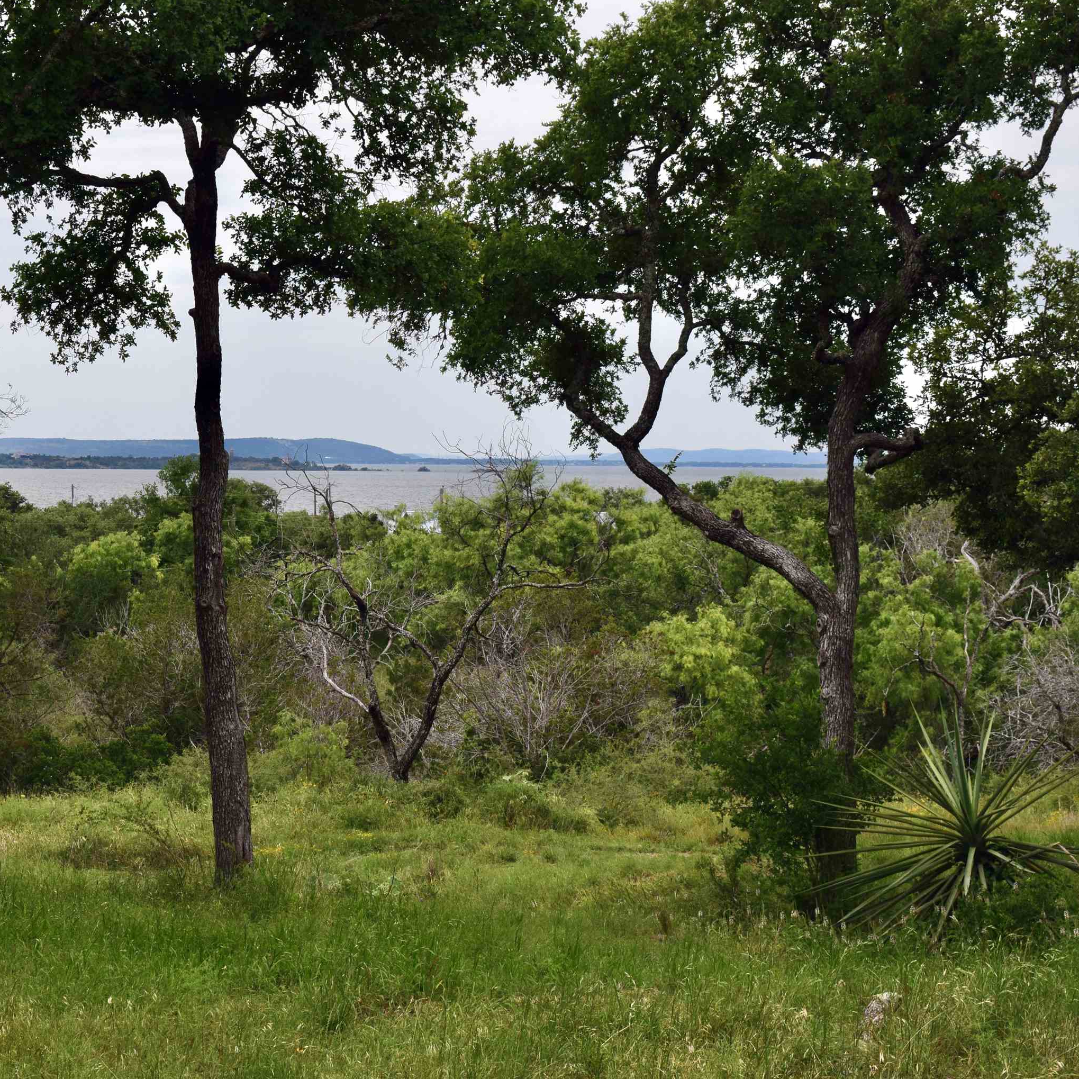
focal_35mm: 106
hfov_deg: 16.4
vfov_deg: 16.5
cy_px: 538
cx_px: 303
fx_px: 3725
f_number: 10
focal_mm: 55
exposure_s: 1/320
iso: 400
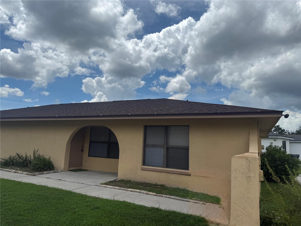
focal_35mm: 24
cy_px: 113
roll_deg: -2.7
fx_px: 209
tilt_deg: +7.8
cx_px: 150
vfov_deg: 56.8
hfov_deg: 71.6
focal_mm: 6.76
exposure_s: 1/9091
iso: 80
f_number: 1.78
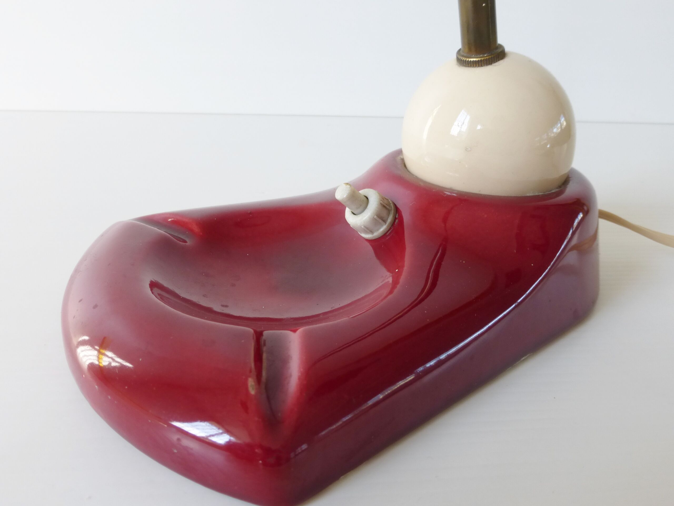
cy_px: 253
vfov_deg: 45.4
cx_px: 337
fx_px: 604
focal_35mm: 31
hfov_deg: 58.4
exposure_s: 1/60
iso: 125
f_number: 3.6
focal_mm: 5.4
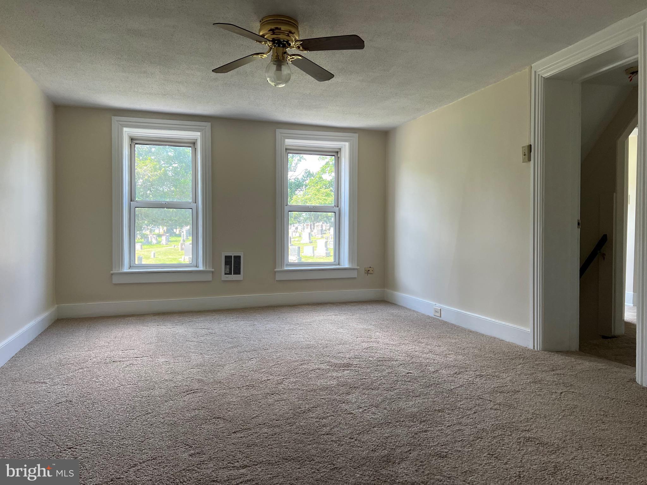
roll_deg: -1.1
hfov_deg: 67.3
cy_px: 242
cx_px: 324
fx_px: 486
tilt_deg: -0.5
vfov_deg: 53.1
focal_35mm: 26
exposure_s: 1/155
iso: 64
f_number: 1.5
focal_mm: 5.7
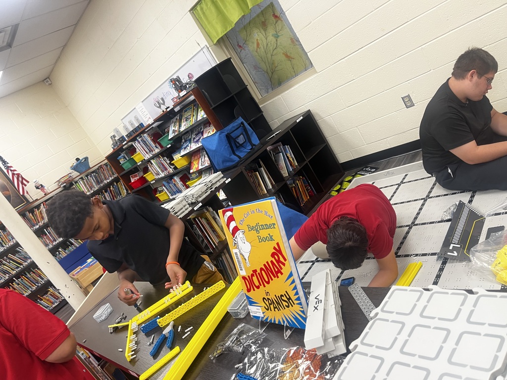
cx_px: 254
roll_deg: +33.6
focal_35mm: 26
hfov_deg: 67.3
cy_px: 190
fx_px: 381
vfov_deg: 53.1
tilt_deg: -12.6
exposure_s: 1/60
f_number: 1.6
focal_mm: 5.1
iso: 80
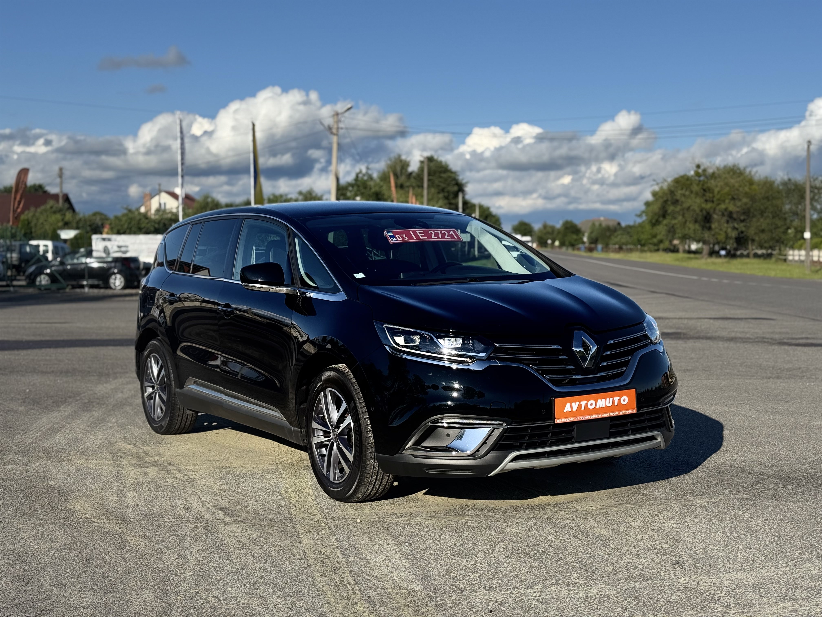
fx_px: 1140
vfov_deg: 30.3
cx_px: 411
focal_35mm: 48
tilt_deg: -2.8
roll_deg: +0.4
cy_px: 308
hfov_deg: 39.7
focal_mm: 6.76
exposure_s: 1/4608
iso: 64
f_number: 1.78
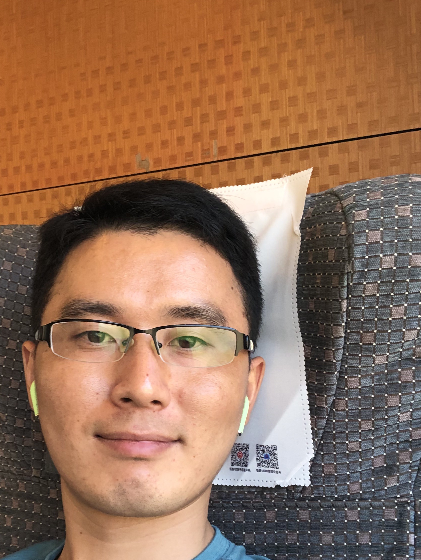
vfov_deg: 42.5
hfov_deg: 32.7
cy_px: 363
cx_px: 144
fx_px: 713
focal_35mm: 44
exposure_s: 1/60
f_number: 2.2
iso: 80
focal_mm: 2.87
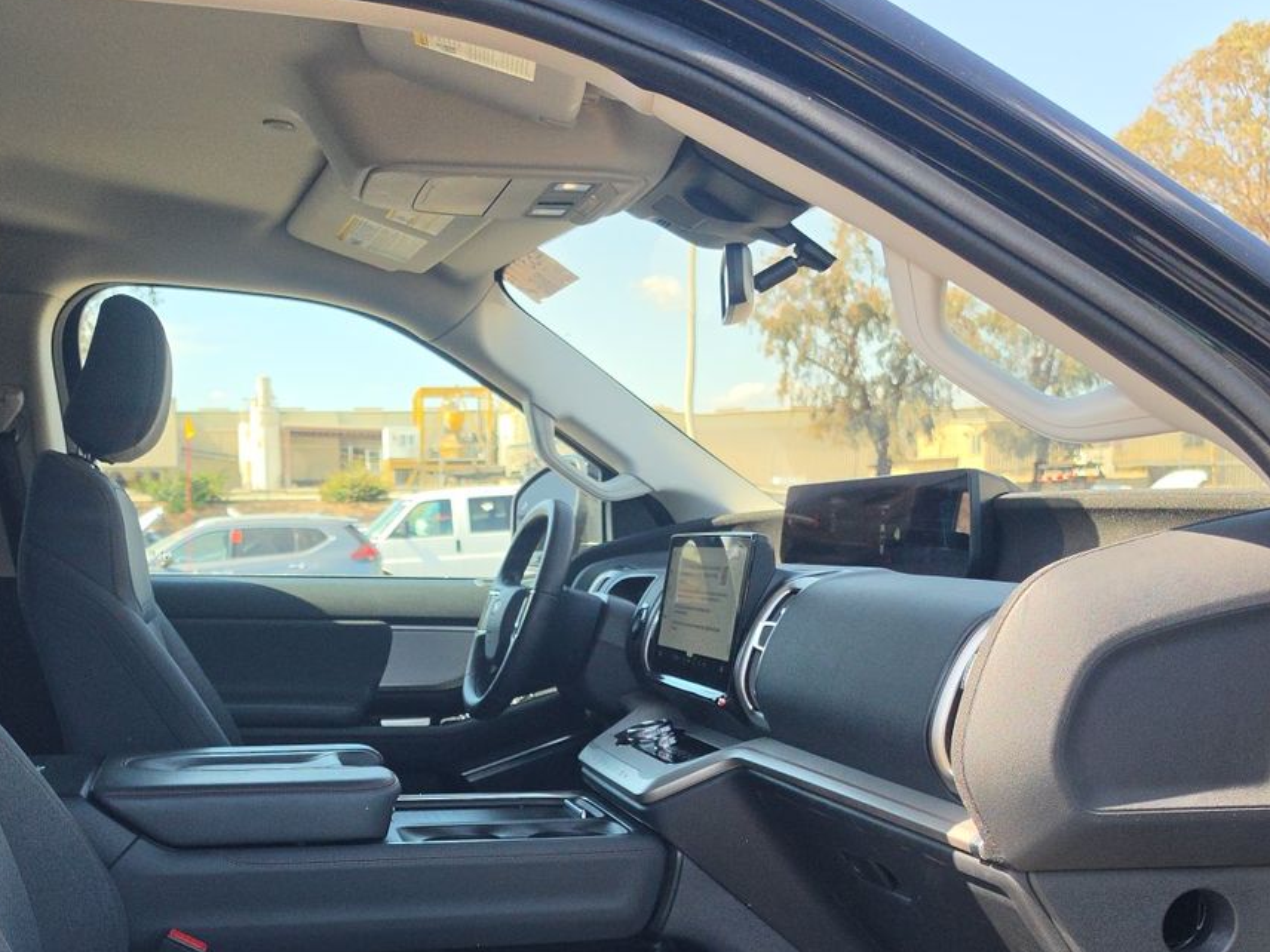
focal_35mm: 43
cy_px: 845
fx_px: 1578
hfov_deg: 43.5
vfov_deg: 32.1
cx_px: 464
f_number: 1.4
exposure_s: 1/1636
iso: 63
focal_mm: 6.5
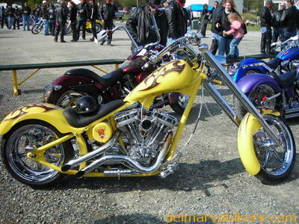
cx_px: 150
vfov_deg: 37.7
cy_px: 112
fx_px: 328
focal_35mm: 38
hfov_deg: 49.0
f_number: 6.4
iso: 50
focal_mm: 6.3
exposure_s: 1/151
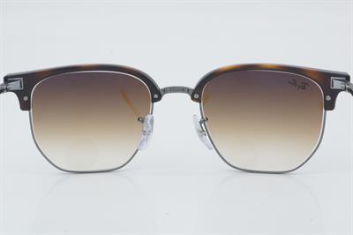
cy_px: 118
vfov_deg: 16.5
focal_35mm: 82
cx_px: 176
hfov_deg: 24.6
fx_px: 808
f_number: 32
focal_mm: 55
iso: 100
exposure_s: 1/3
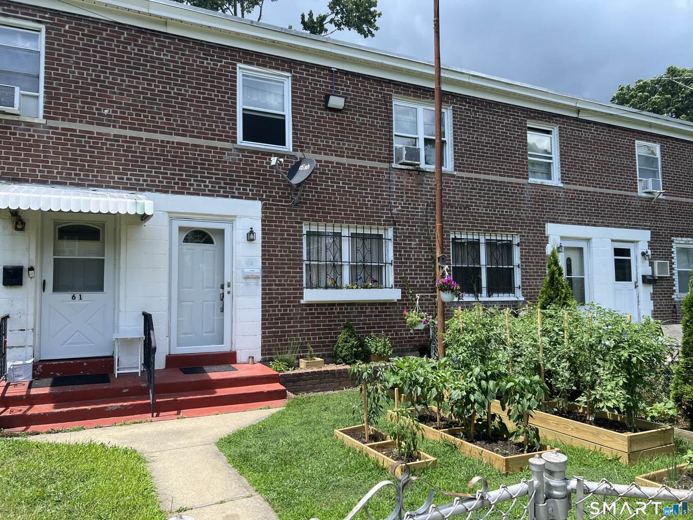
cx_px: 346
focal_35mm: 26
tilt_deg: +4.1
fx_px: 521
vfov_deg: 53.1
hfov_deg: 67.3
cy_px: 260
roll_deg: +2.0
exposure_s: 1/1779
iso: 50
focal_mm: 5.7
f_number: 1.5
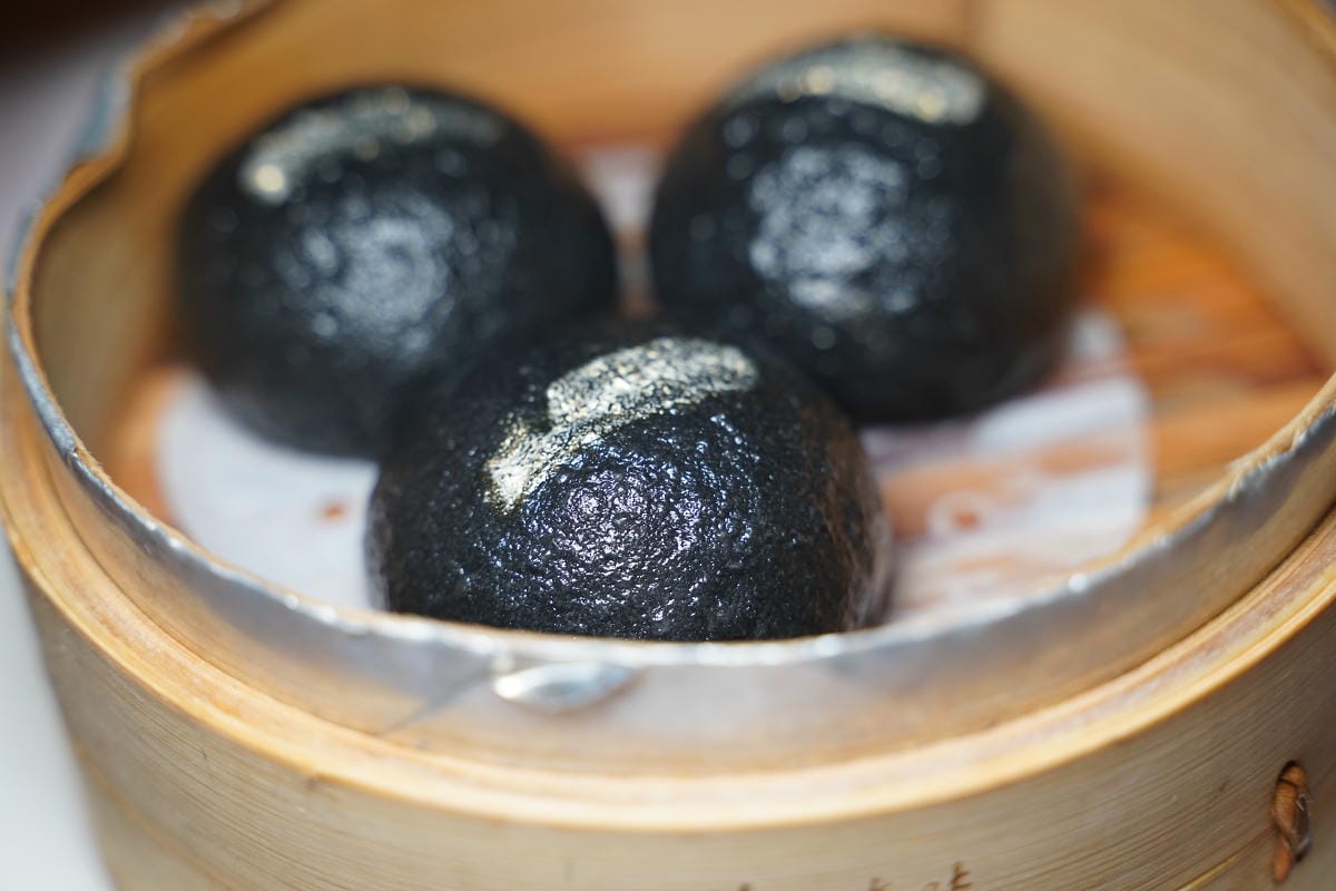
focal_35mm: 75
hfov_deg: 27.0
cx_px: 668
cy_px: 446
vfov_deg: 18.2
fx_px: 2783
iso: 500
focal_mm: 75
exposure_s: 1/80
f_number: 4
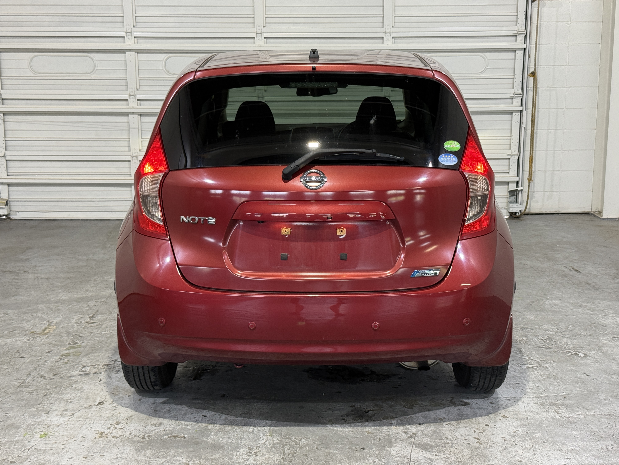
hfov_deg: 39.7
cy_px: 232
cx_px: 310
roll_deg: -0.1
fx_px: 858
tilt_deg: -10.6
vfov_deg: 30.3
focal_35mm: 48
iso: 160
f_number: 1.78
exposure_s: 1/60
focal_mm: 6.76
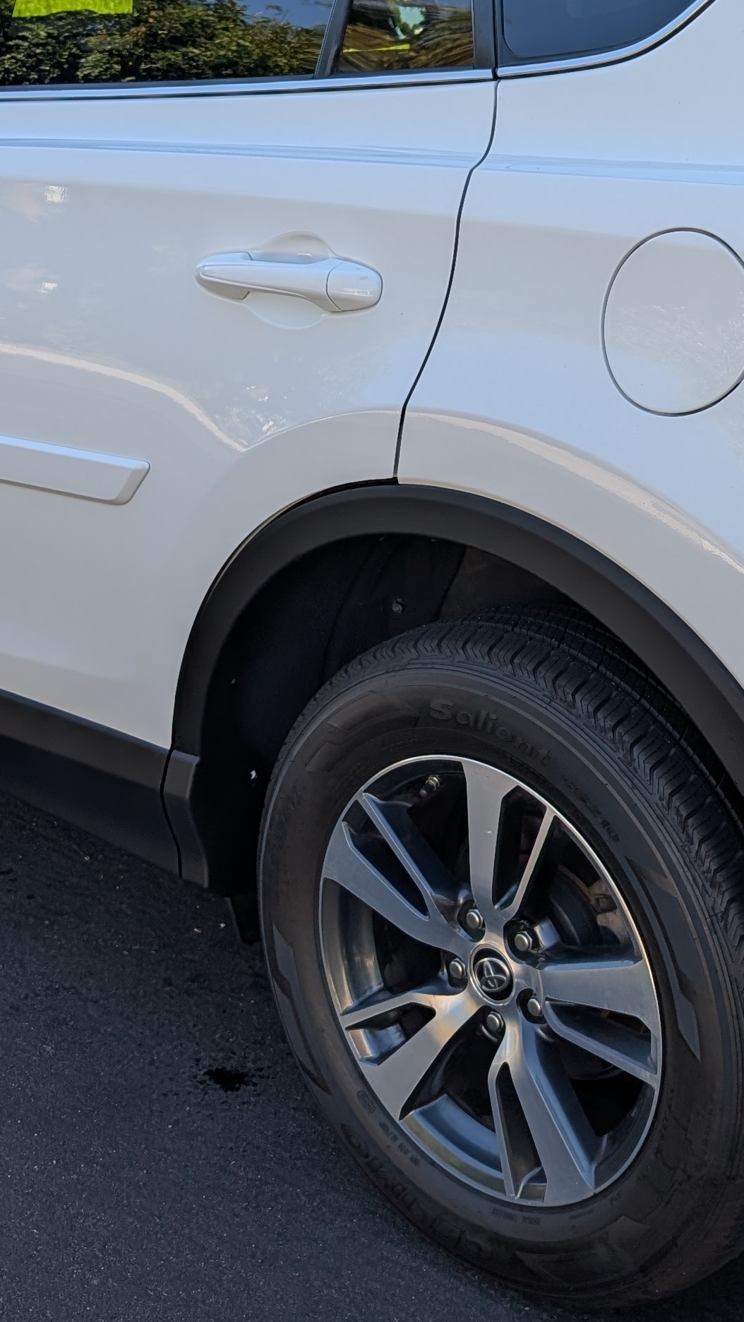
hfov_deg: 20.9
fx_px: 1999
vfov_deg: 36.2
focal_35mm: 57
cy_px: 435
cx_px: 587
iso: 21
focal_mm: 6.9
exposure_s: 1/301
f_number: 1.68
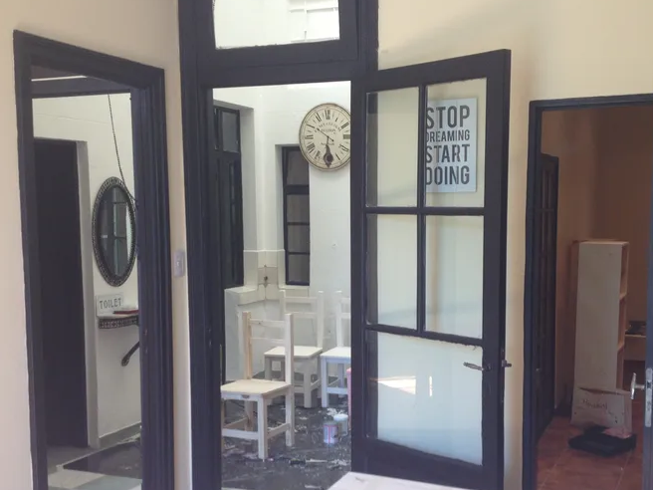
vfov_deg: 30.2
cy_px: 297
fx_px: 905
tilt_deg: -8.7
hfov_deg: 39.6
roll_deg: -0.8
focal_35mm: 48
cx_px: 364
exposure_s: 1/60
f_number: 2.4
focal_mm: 4.28
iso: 50
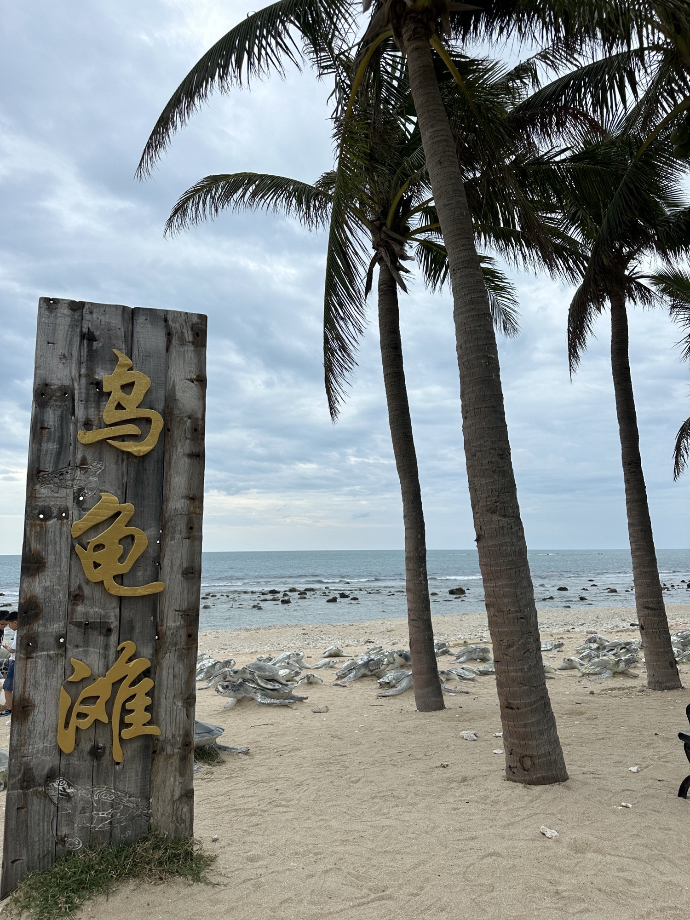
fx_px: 638
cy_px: 460
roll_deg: +0.2
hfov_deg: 56.8
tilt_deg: +9.5
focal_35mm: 24
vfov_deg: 71.6
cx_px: 345
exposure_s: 1/2660
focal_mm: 6.86
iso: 80
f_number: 1.78
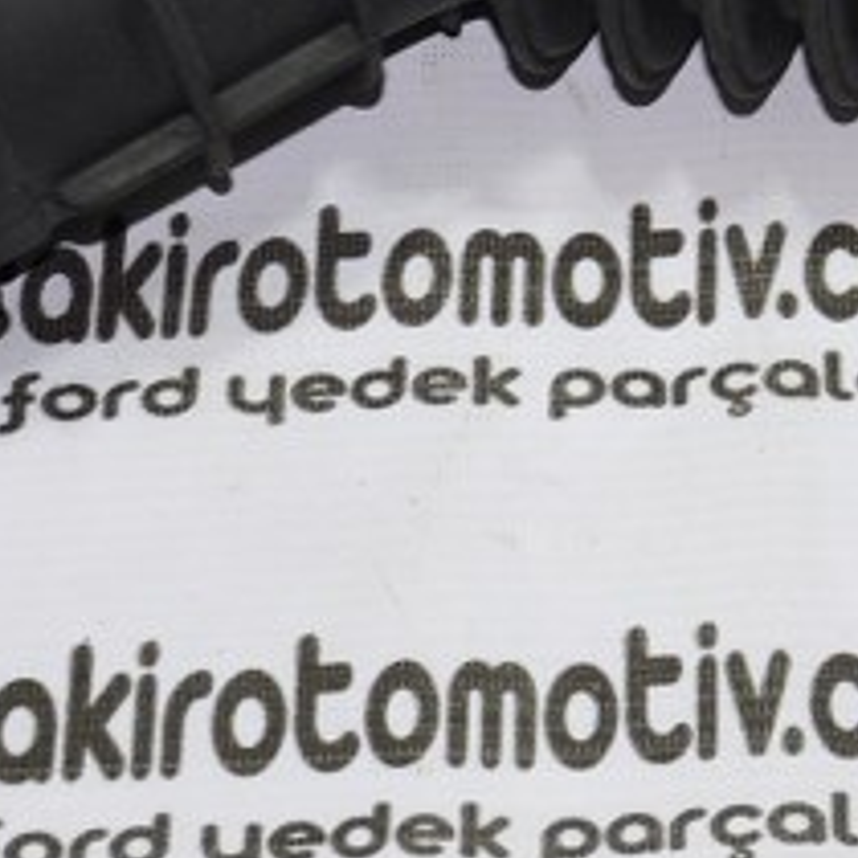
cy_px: -155
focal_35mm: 191
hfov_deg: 9.1
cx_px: 1001
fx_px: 5351
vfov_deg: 9.1
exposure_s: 1/40
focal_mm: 35
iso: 200
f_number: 4.5
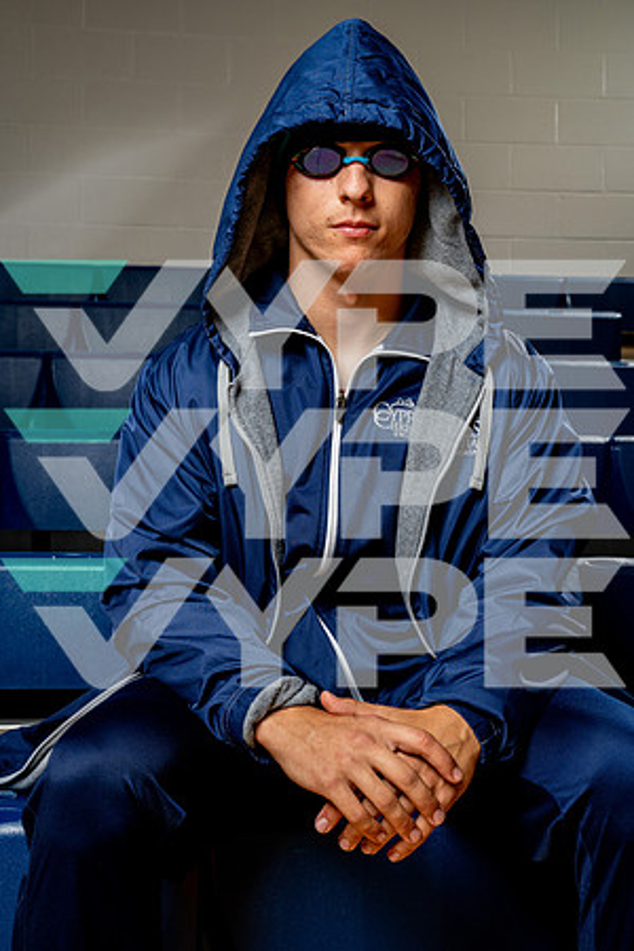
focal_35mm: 44
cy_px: 476
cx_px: 317
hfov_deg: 30.5
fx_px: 1162
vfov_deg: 44.5
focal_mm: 44
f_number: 8
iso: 320
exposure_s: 1/250
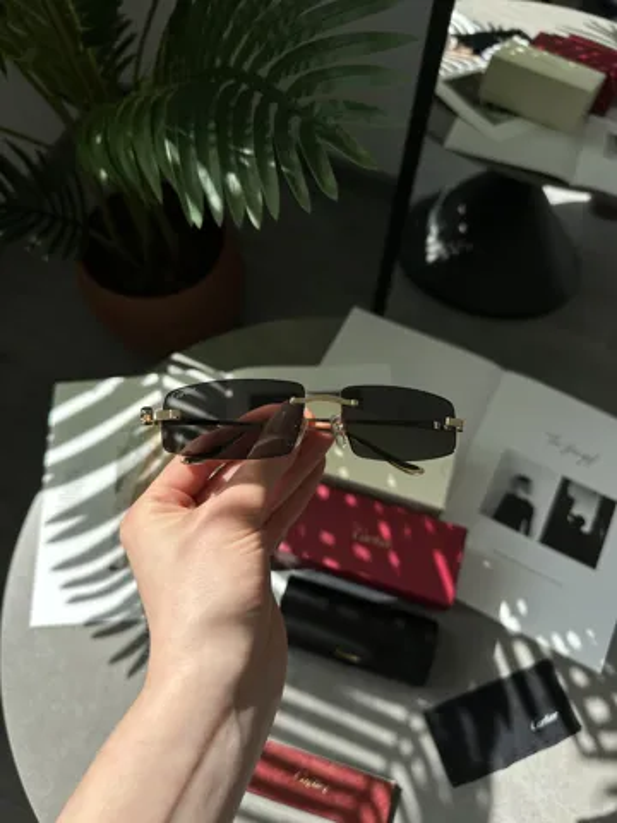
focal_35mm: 24
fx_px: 570
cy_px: 412
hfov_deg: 56.8
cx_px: 308
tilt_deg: -66.8
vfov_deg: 71.6
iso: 80
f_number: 1.78
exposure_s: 1/2353
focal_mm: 6.86
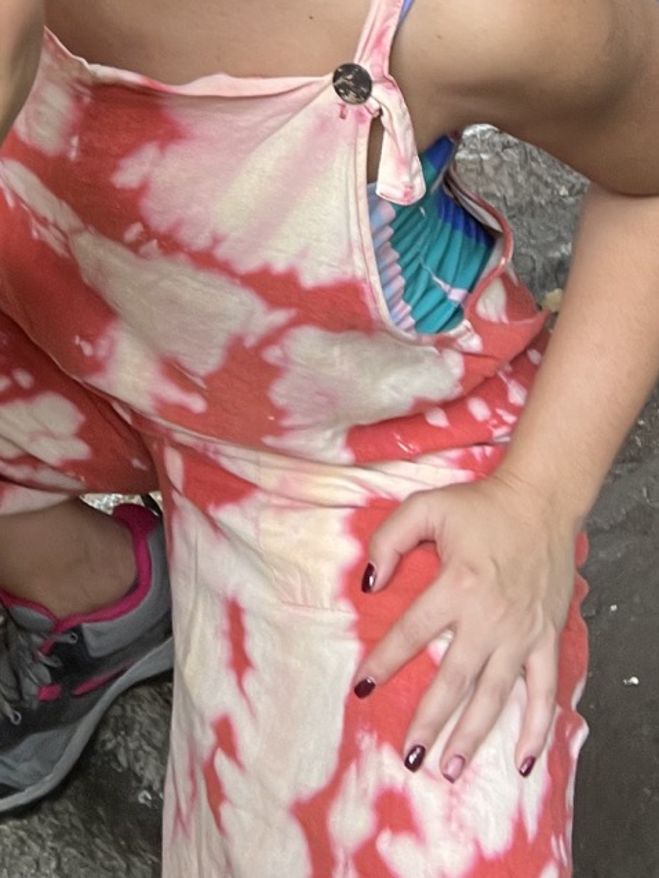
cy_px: -247
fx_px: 1649
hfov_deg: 21.5
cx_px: -61
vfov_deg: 25.8
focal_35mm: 65
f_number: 2.2
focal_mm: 2.71
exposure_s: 1/60
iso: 100
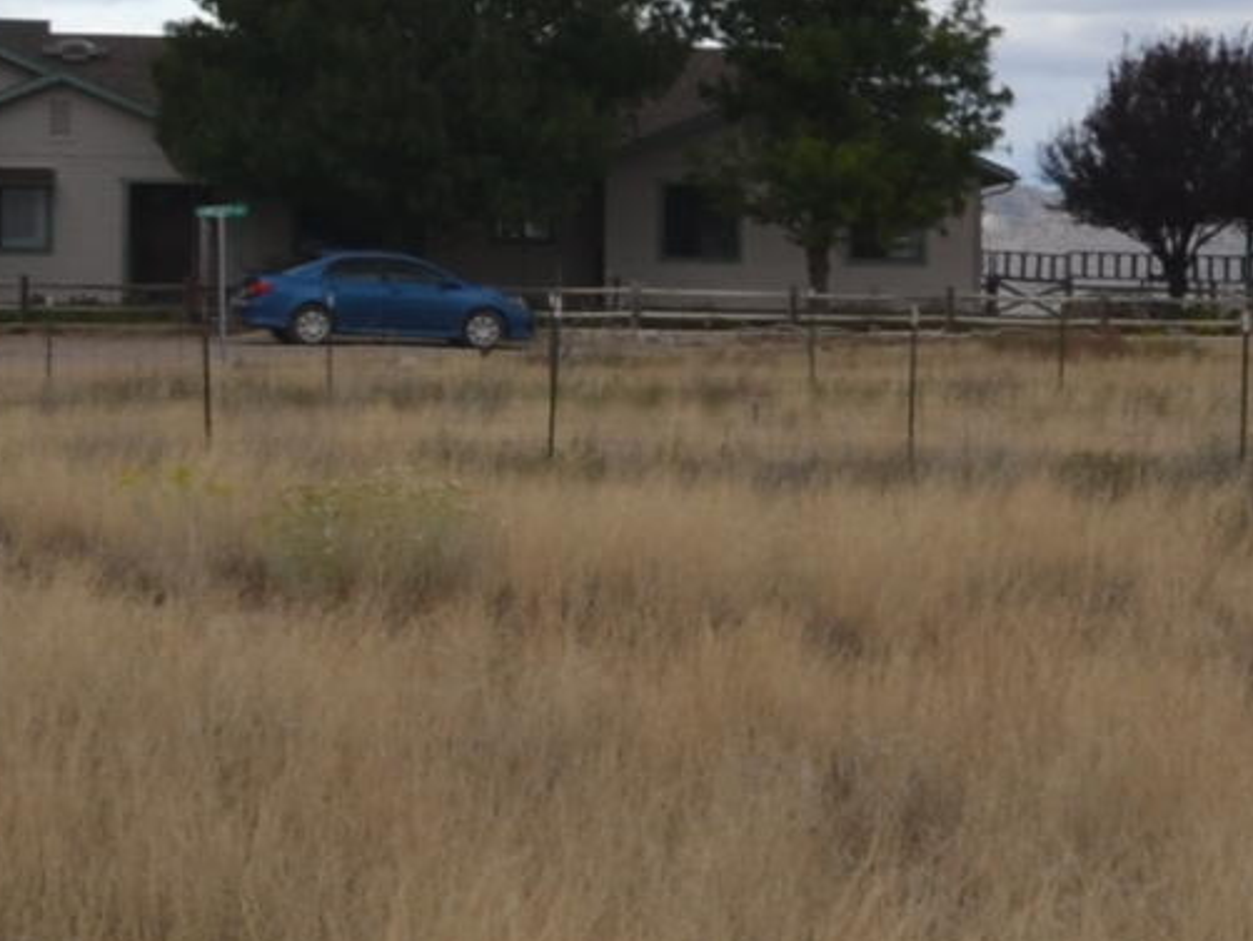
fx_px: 8112
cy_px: 377
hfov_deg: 8.3
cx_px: 2668
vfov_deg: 6.6
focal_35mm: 224
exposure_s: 1/200
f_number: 7.1
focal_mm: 26
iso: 100
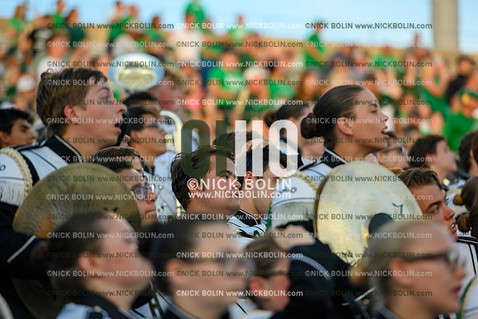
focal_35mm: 200
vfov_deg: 6.9
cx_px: 239
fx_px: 2656
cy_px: 160
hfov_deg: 10.3
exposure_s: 1/125
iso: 160
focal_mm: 200
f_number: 4
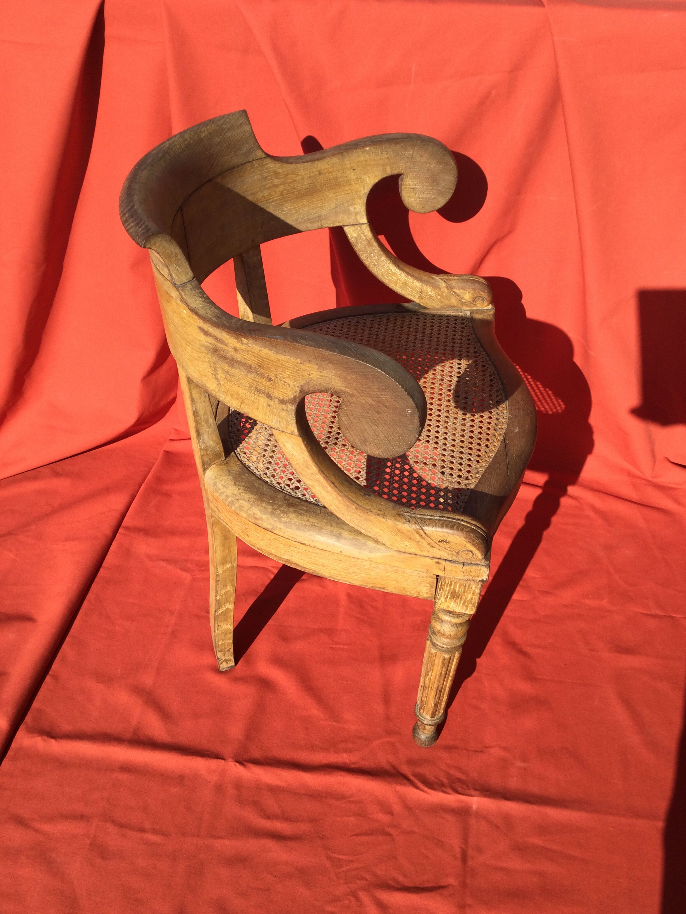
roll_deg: -0.9
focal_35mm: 31
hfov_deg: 45.4
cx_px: 343
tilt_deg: -41.0
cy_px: 457
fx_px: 819
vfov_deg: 58.4
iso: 25
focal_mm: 3.3
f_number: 2.4
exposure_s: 1/696
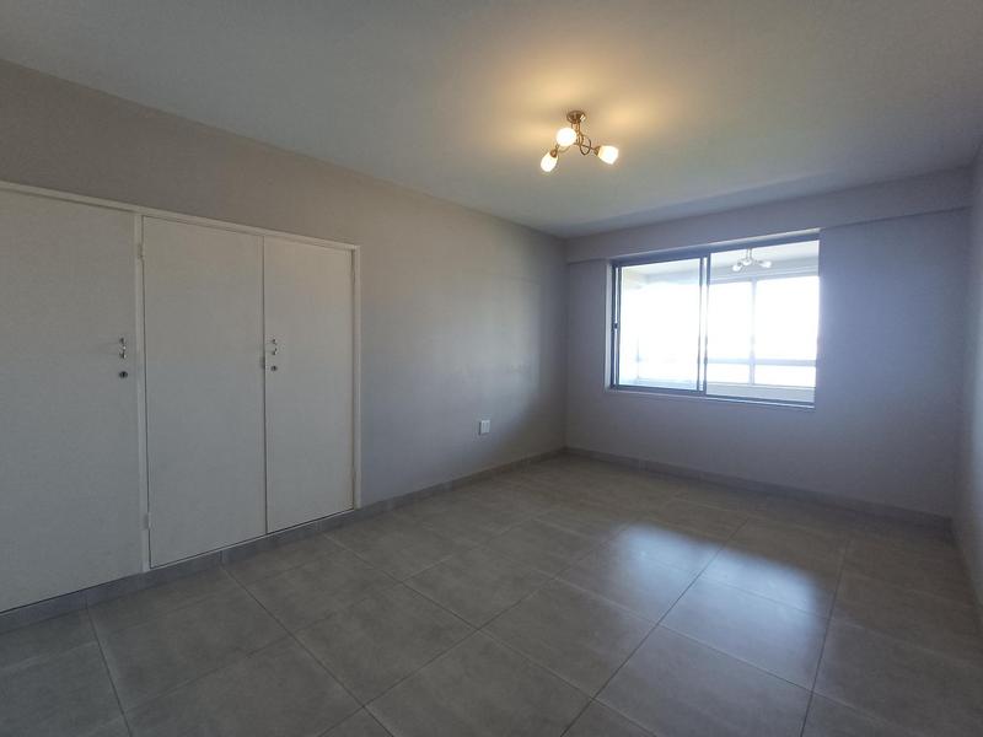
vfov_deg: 78.1
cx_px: 492
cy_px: 368
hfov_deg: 94.5
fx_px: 454
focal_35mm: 16
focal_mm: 1.64
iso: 100
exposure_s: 1/50
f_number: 2.2
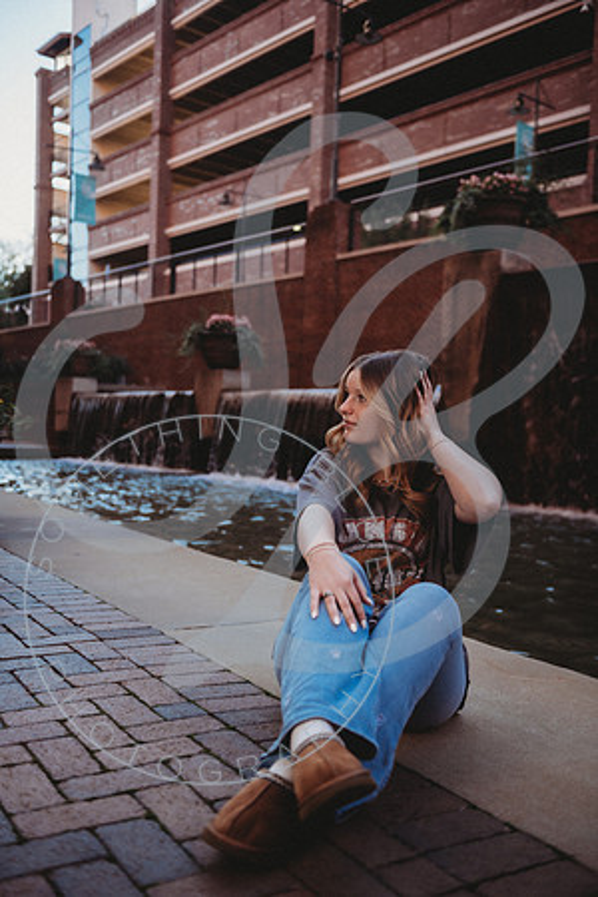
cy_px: 448
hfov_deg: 37.9
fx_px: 872
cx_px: 299
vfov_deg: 54.4
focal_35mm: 35
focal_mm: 35
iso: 100
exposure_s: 1/200
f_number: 2.8
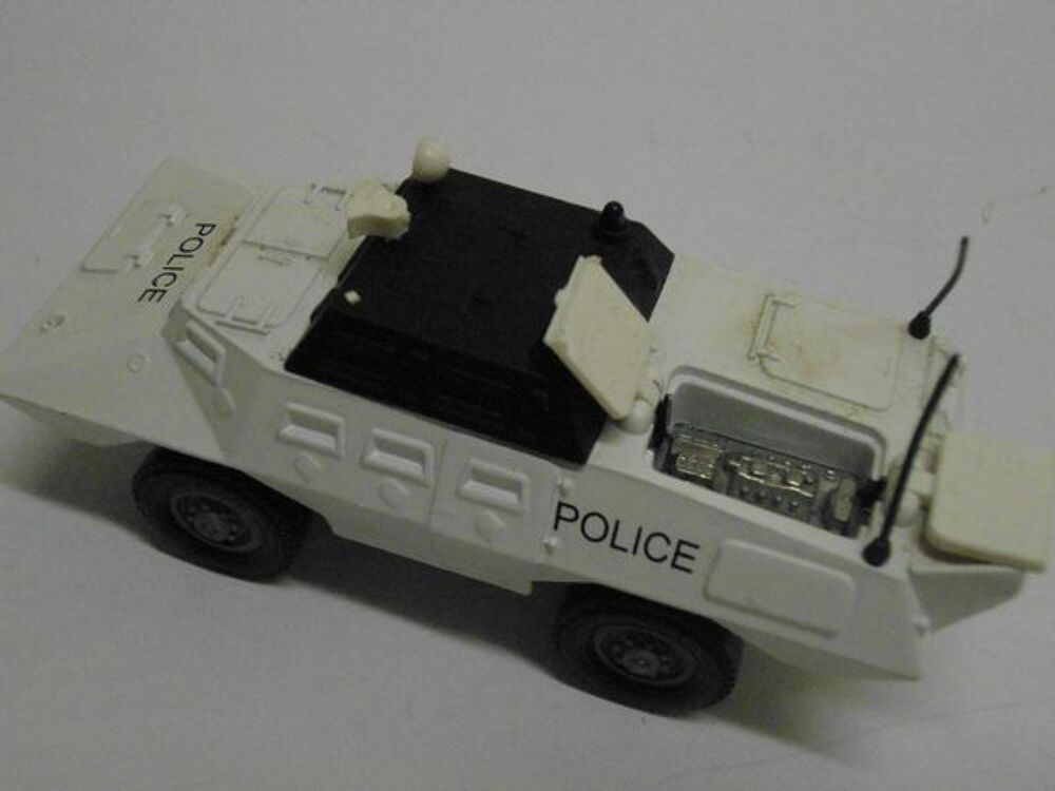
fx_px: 1341
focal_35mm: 44
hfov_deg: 42.9
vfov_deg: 32.9
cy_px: 396
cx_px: 528
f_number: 3.5
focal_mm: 7.9
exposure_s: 1/160
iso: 800
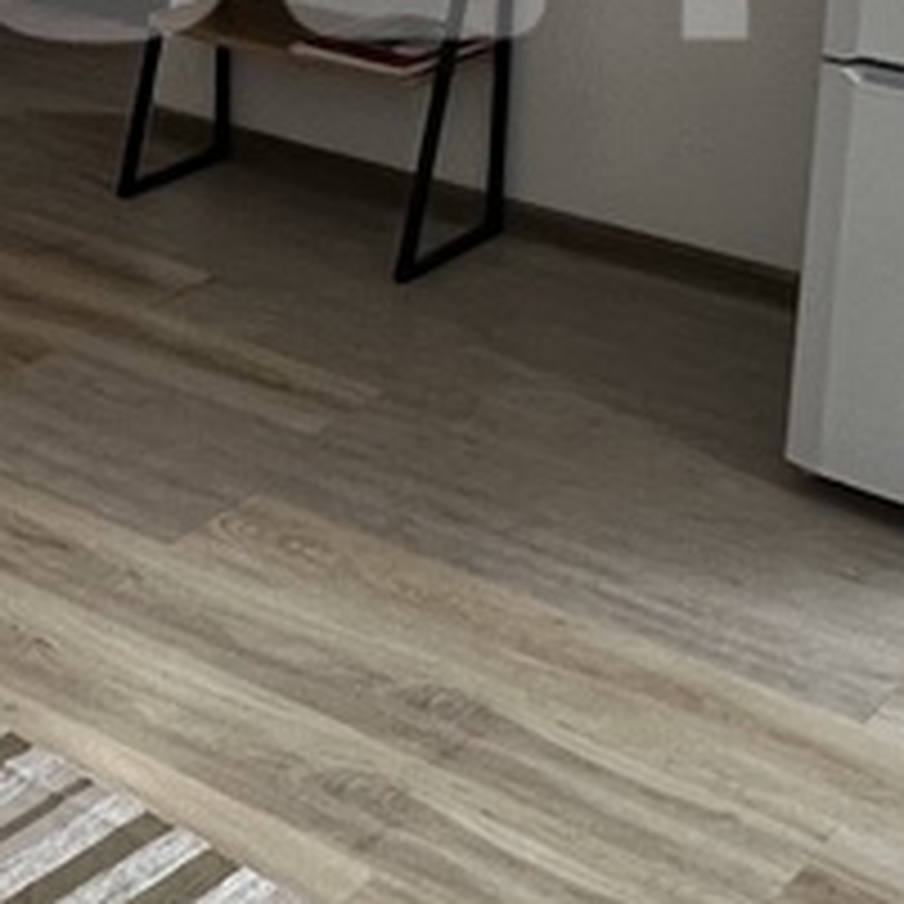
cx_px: -40
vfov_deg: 22.2
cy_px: -130
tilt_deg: -10.8
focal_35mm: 73
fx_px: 2157
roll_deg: -0.2
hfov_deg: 22.6
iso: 250
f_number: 1.8
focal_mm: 1.57
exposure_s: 1/65
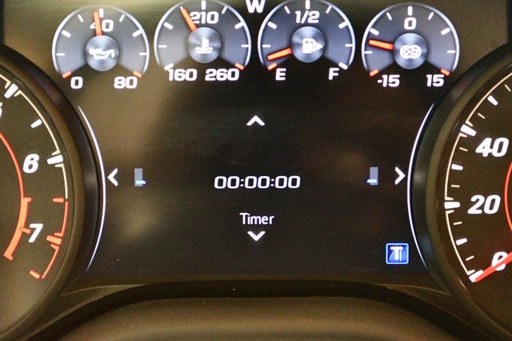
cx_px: 256
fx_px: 952
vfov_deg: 20.3
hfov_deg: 30.1
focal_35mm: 67
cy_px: 170
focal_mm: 45
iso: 12800
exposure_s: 1/40
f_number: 5.3
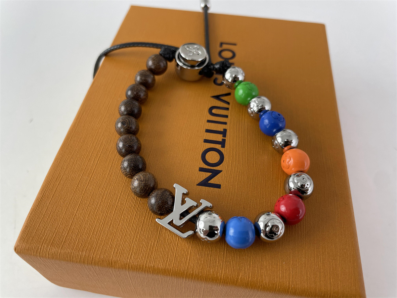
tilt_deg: -55.3
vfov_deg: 53.1
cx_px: 198
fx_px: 298
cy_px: 149
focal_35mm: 26
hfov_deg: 67.3
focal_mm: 4.2
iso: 32
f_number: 1.6
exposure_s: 1/104
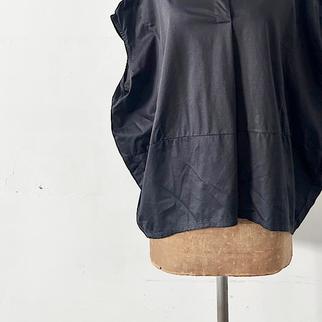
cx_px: 226
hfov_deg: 36.2
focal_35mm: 46
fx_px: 484
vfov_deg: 34.5
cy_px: 24
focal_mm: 5.7
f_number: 1.5
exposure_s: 1/85
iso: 125
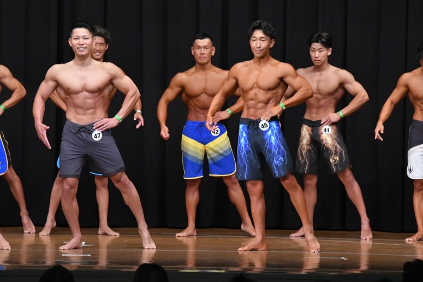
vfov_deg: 6.3
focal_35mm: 217
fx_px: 2549
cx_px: 212
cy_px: 141
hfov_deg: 9.5
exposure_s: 1/400
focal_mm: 145
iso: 8000
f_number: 5.6
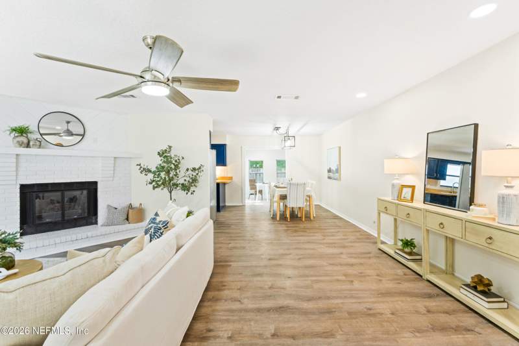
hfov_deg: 100.8
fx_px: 215
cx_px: 260
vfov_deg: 77.7
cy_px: 173
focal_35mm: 15
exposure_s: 1/5
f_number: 9
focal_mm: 14.9
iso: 320
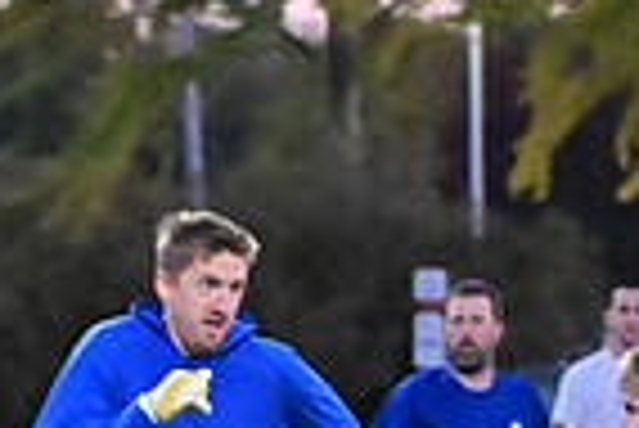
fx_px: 12491
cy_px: 827
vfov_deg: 2.0
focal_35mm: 703
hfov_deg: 2.9
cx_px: -518
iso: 6400
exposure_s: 1/500
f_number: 4
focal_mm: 115
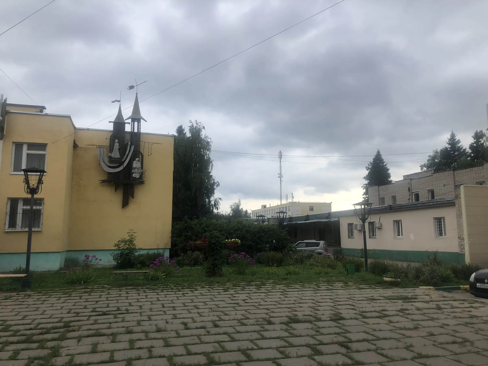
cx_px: 244
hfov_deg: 63.4
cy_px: 183
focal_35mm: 28
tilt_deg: +7.4
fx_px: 395
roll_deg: -0.6
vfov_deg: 49.7
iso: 20
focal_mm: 3.99
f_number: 1.8
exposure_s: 1/324
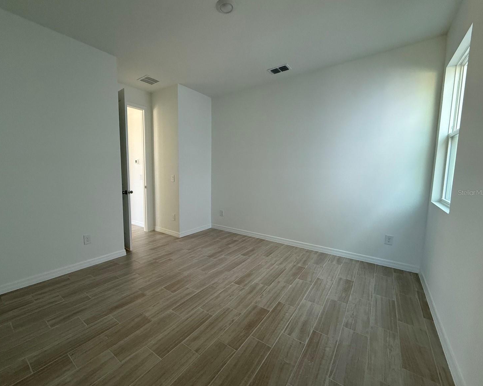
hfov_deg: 96.6
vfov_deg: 84.0
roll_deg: -0.3
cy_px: 192
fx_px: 214
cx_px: 224
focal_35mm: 15
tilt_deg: -4.5
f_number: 2.2
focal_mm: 2.22
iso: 320
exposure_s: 1/120
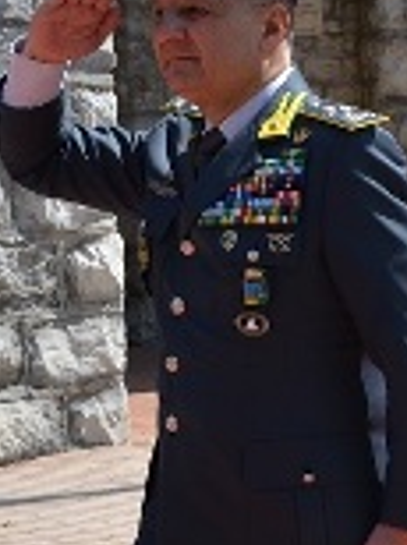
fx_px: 2075
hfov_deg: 11.1
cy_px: 244
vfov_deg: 15.0
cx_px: 393
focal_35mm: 132
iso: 400
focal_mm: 22
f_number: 5.6
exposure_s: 1/1600
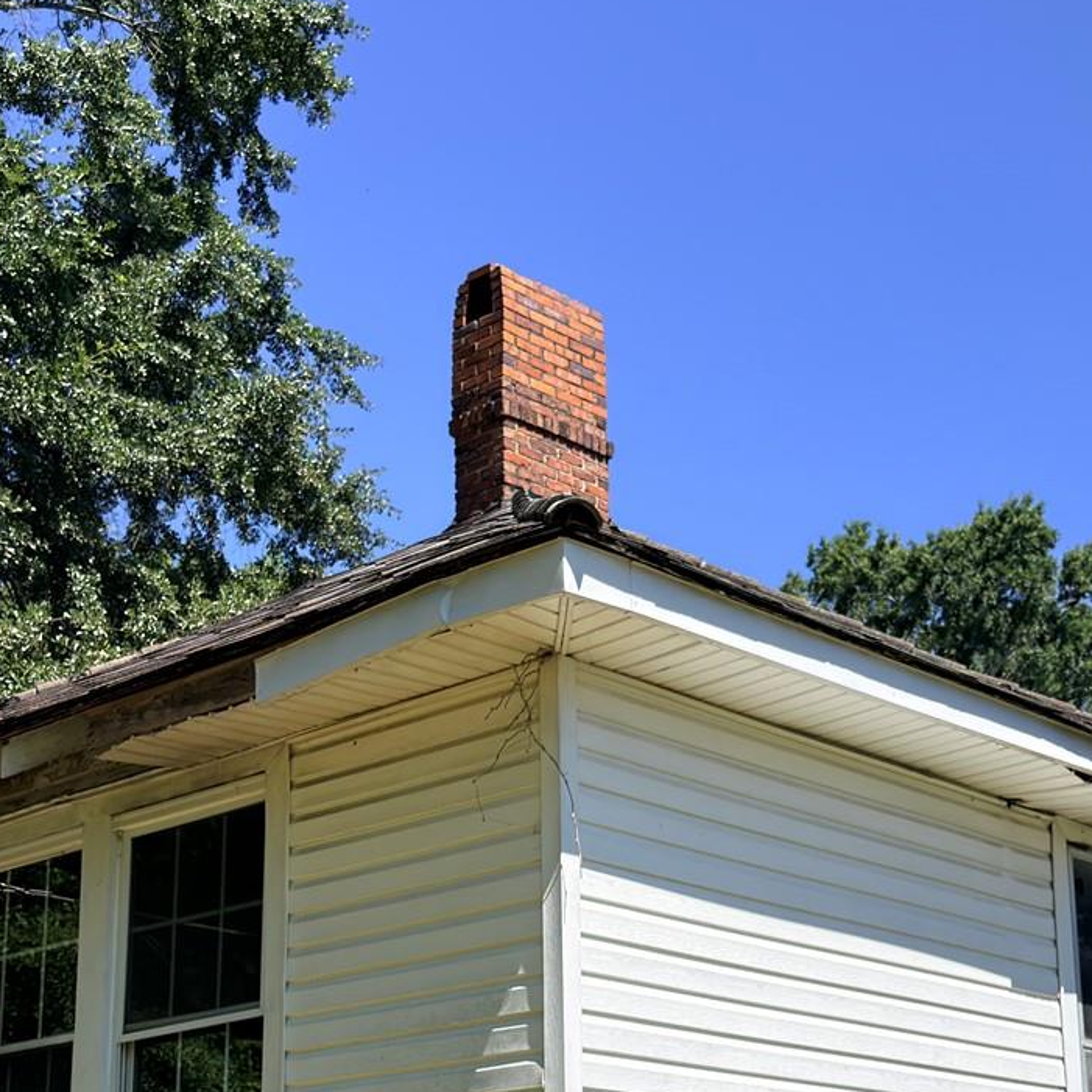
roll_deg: +1.7
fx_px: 2213
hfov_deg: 27.7
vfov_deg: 27.0
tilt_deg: +16.4
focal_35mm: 62
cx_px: 608
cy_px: 924
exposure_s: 1/5128
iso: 64
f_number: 1.78
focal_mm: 6.76
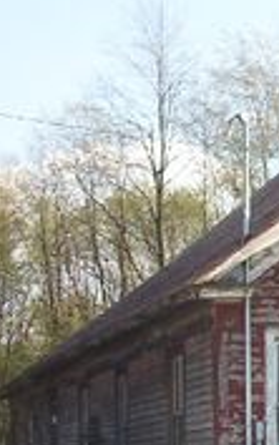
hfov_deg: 9.8
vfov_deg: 16.8
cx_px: 578
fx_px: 1505
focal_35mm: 124
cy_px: 240
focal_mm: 6
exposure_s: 1/292
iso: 100
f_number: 4.5
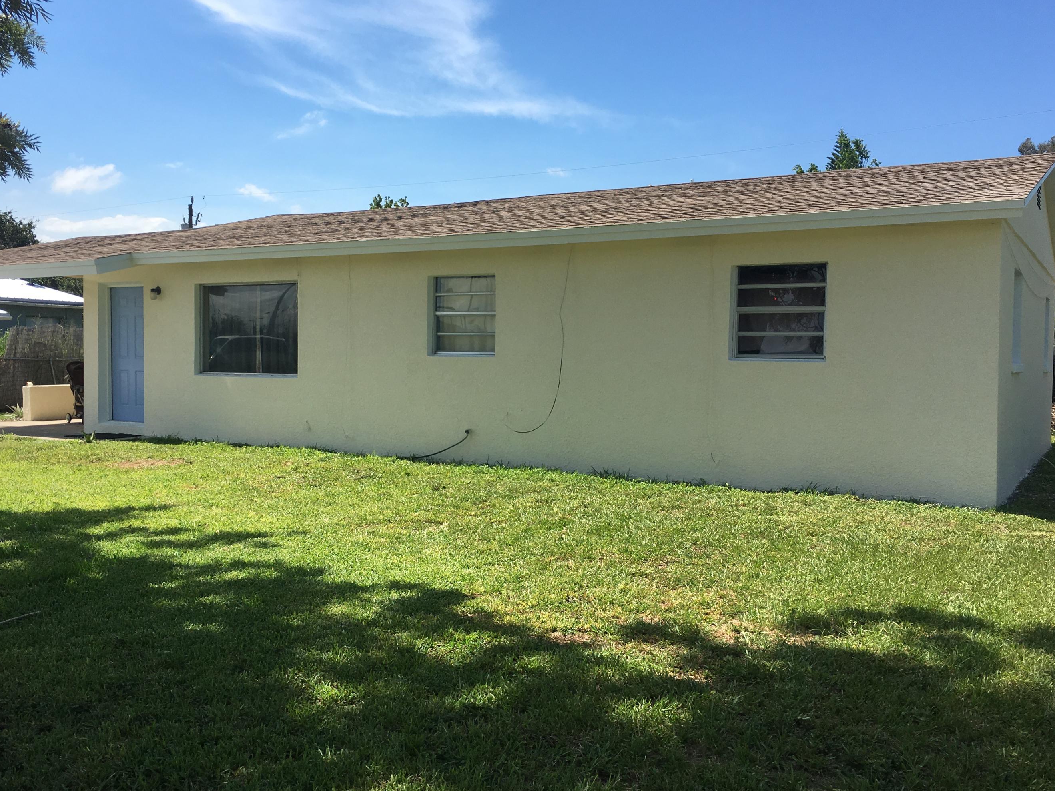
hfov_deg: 55.3
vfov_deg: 42.9
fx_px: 1006
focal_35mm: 33
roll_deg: -0.7
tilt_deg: -0.2
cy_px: 398
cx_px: 488
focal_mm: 4.15
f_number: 2.2
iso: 25
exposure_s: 1/1832
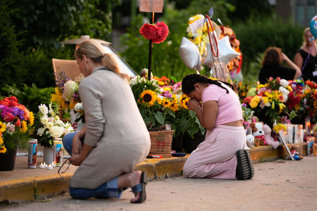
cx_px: 158
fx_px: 1250
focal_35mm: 142
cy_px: 106
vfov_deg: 9.7
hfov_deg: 14.4
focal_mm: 142
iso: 800
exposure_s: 1/500
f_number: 2.8
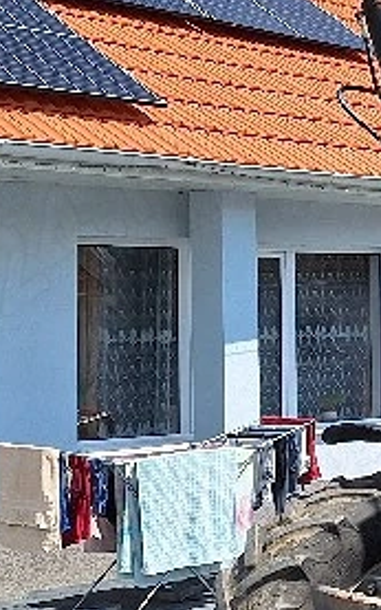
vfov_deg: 23.6
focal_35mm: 88
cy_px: 313
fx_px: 1463
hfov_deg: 13.3
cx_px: 698
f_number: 1.8
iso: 40
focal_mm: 5.54
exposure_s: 1/5000
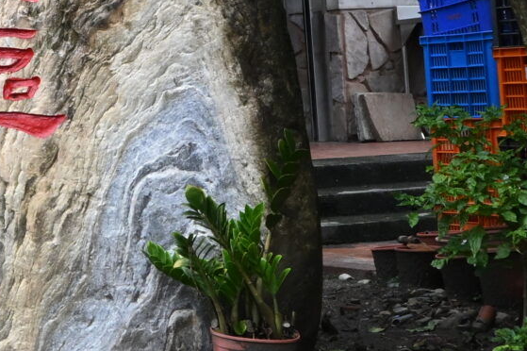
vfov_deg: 12.1
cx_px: -74
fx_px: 1609
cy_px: -81
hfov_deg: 17.8
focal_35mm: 110
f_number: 10
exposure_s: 1/320
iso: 640
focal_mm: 16
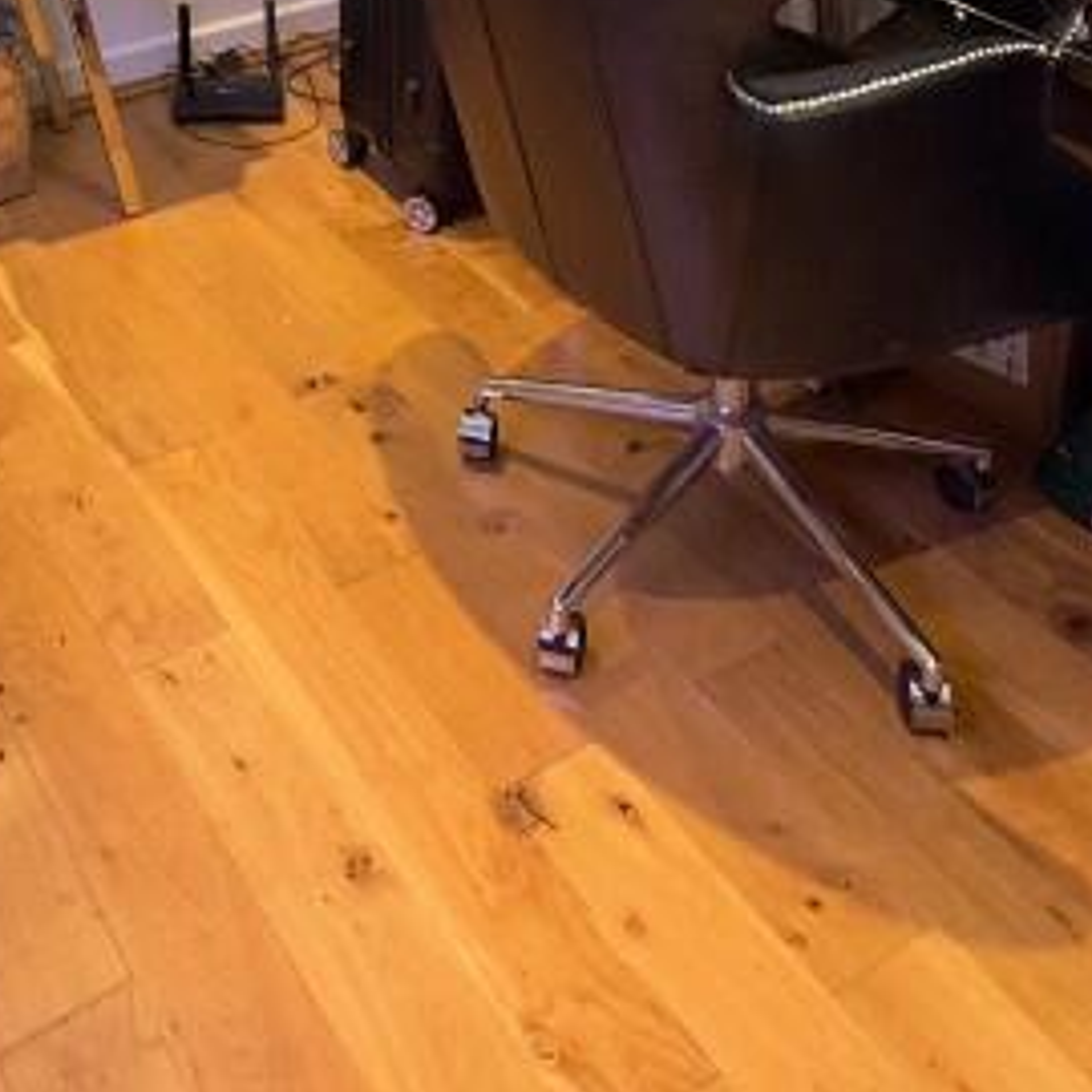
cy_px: -388
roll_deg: +1.3
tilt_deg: -10.2
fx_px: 1677
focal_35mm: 47
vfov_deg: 28.4
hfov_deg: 35.2
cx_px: 263
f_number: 2.2
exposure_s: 1/66
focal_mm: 2.22
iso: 320
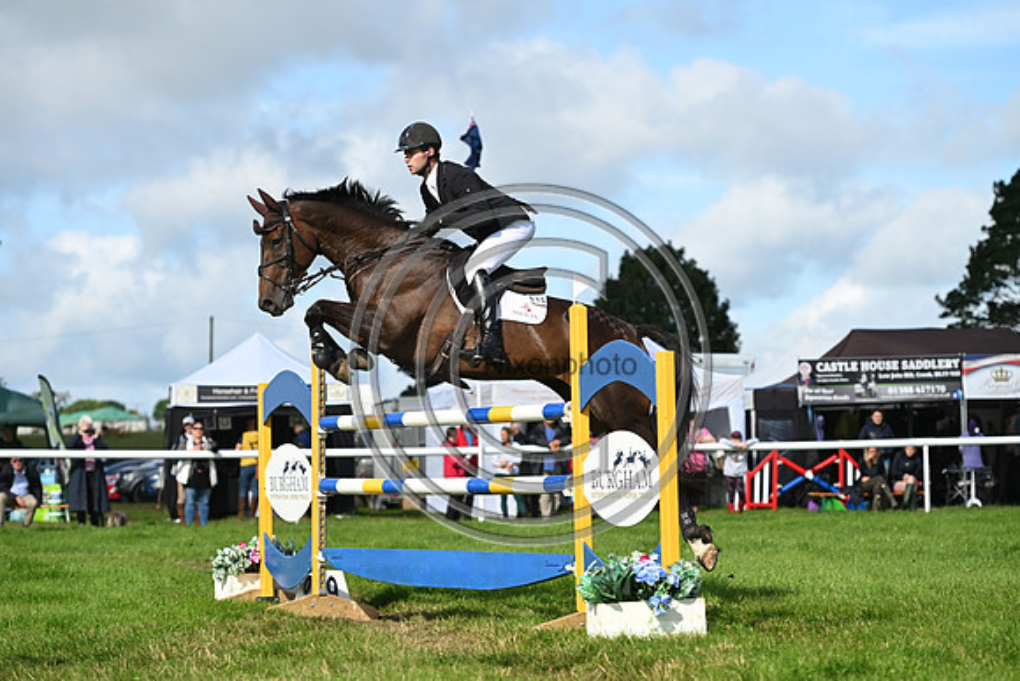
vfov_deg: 11.2
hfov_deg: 16.8
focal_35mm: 122
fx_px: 3457
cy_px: 340
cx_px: 510
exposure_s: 1/1250
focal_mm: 122
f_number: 4
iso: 160
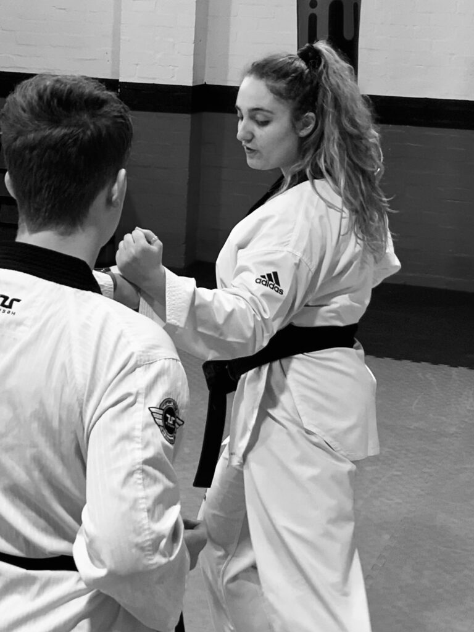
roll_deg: -0.1
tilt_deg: -14.9
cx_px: 237
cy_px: 316
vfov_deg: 61.7
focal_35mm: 29
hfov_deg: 48.2
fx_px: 529
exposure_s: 1/100
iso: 64
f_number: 1.8
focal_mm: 3
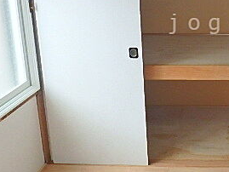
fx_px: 331
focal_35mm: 50
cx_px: 227
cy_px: 24
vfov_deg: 28.2
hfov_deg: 34.8
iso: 500
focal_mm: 3.7
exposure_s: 1/250
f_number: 3.5
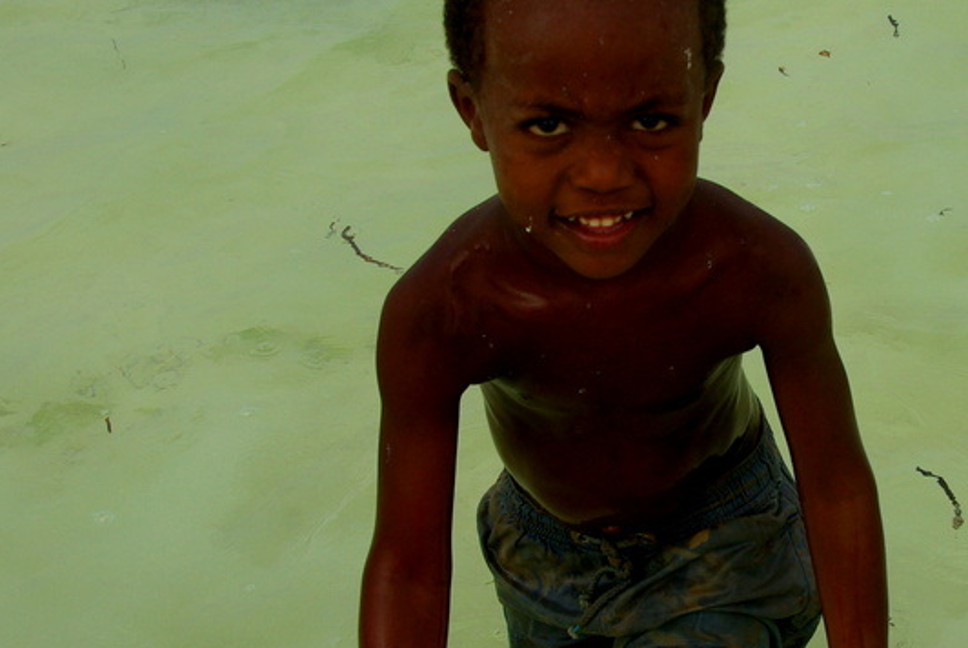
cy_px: 379
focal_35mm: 78
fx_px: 2089
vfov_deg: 17.6
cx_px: 837
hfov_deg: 25.4
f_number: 8
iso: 100
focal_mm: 26.88
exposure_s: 1/350
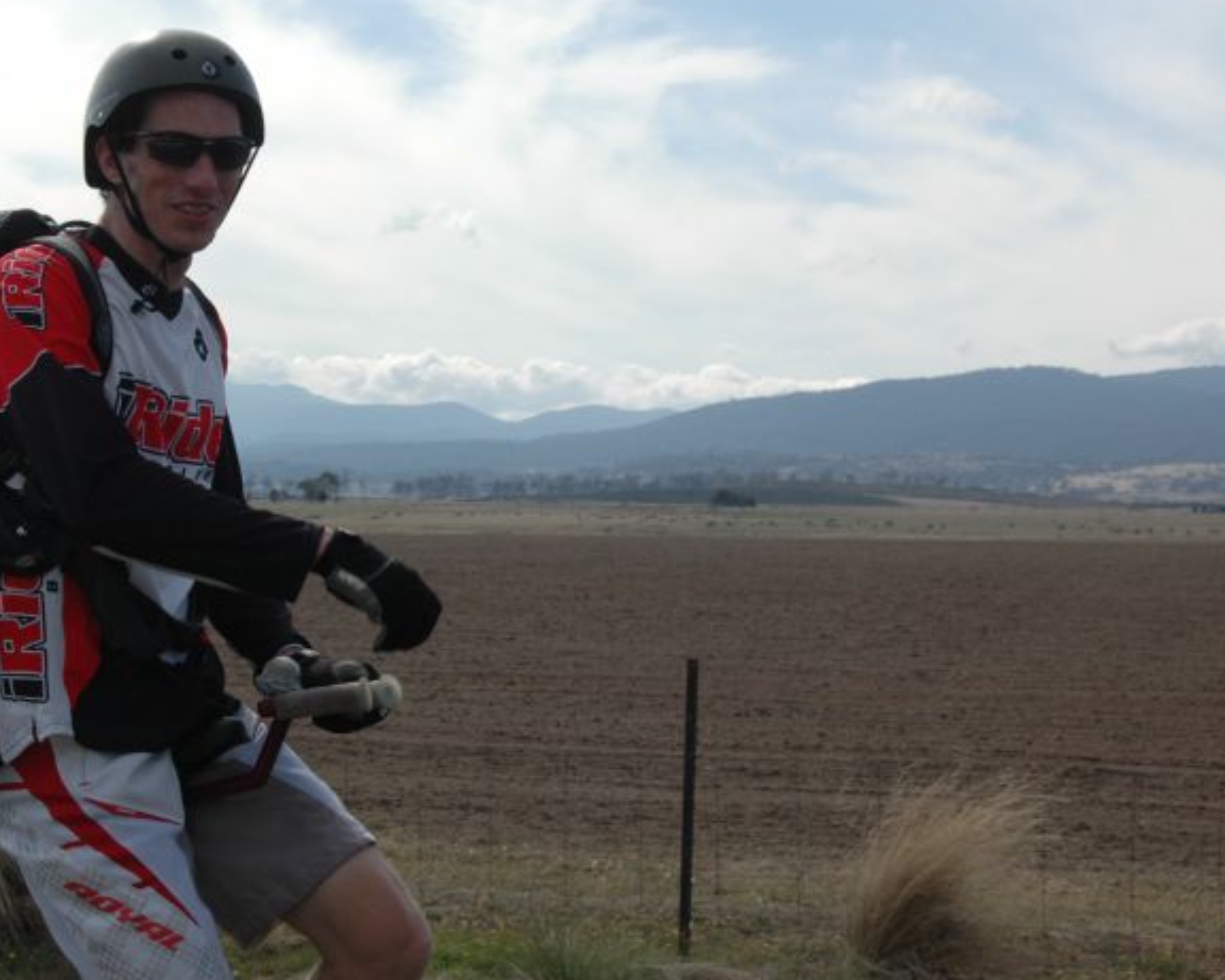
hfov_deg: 23.2
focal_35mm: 82
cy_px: 439
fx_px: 2973
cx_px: 404
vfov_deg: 18.7
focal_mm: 42
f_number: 9
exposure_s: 1/320
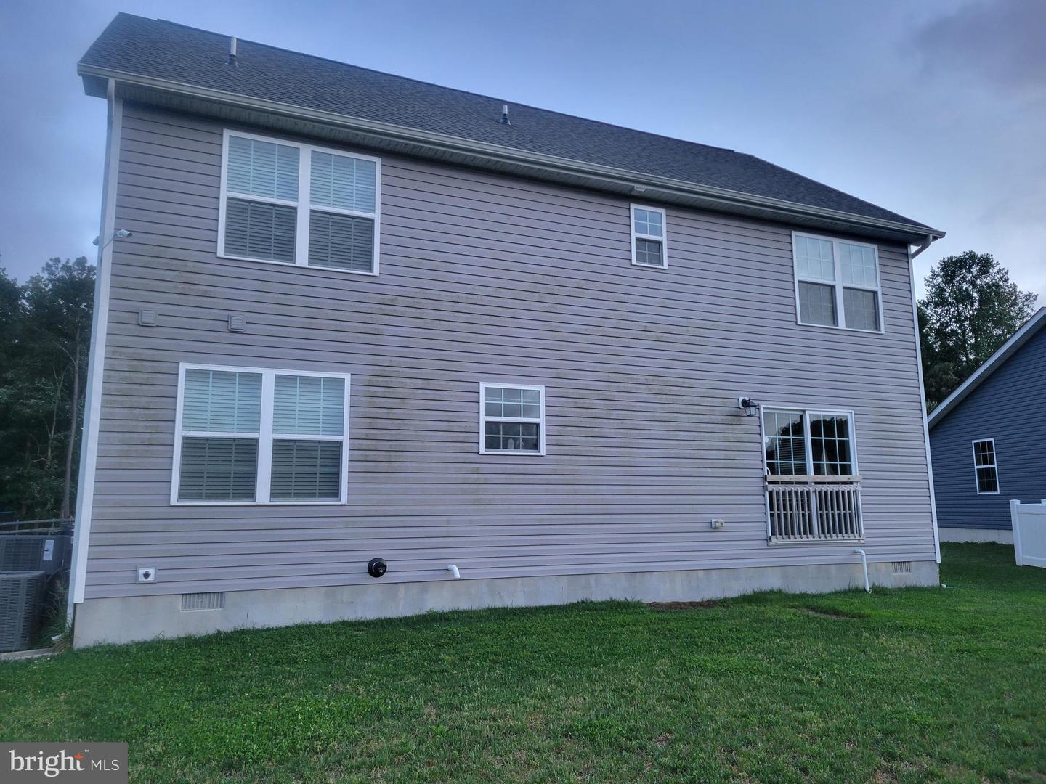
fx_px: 786
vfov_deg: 53.1
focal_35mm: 26
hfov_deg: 67.3
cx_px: 523
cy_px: 392
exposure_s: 1/100
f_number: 1.8
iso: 200
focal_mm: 5.4
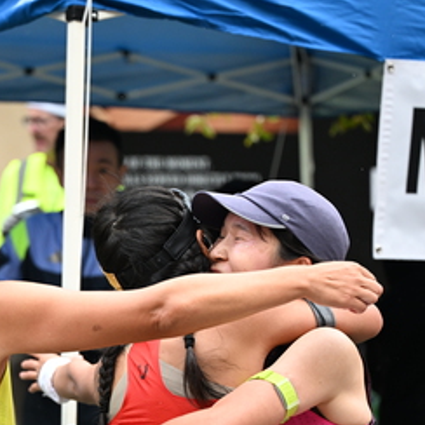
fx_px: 1861
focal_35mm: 134
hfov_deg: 13.0
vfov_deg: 13.0
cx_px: 132
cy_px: 304
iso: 1250
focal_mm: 70
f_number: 2.8
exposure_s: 1/1600
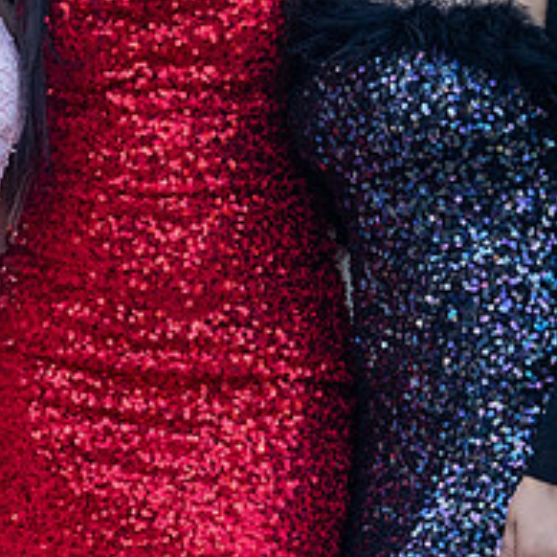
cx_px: 85
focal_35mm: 275
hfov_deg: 6.4
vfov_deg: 6.4
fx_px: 5006
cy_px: 28
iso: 250
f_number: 3.5
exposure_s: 1/320
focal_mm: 93
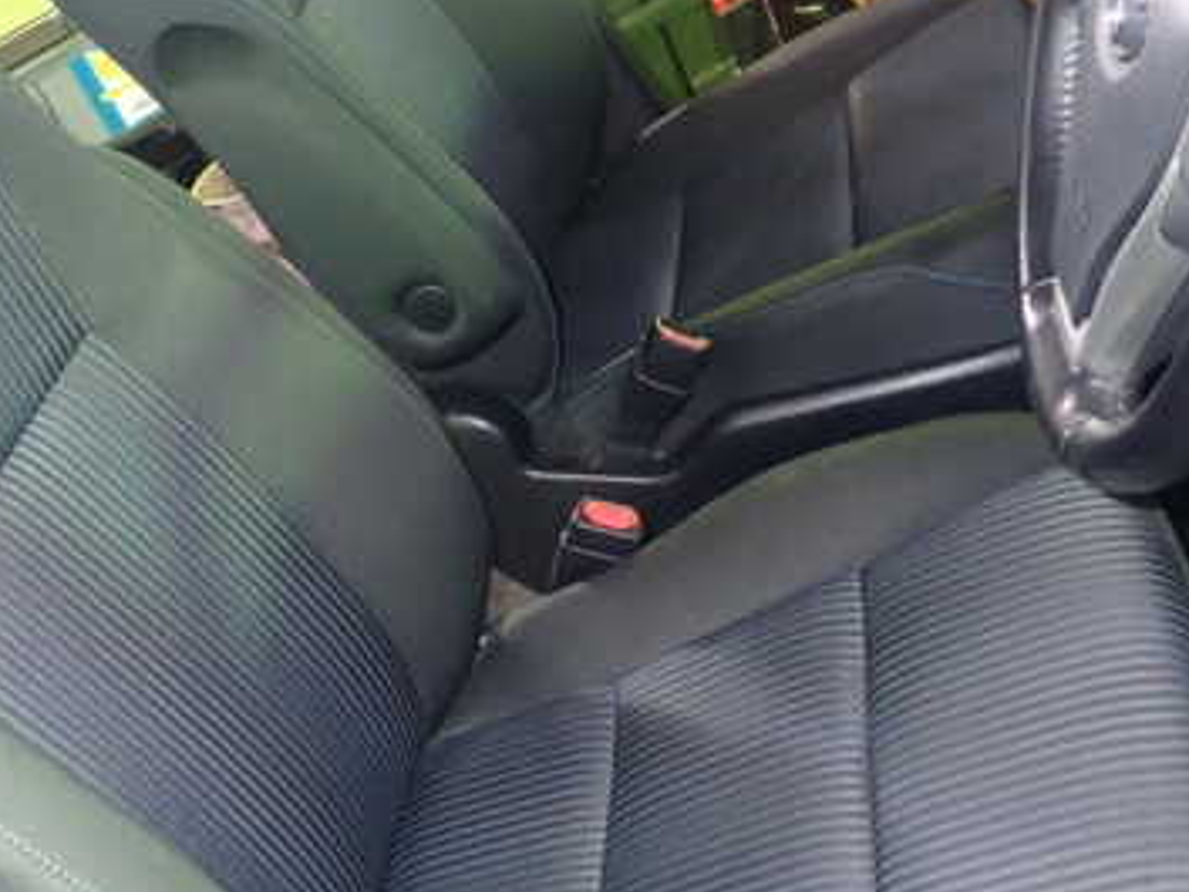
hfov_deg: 37.2
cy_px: 559
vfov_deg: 28.5
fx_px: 1752
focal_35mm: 51
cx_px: 431
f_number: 2.3
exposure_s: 1/30
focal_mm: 5.4
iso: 800
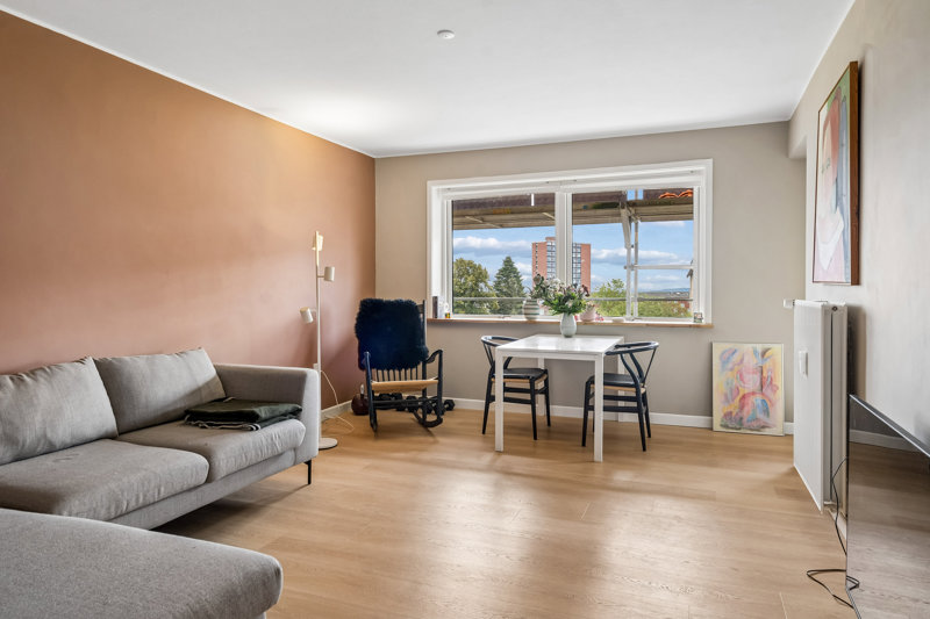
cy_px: 310
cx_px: 465
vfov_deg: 57.2
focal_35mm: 22
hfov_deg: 78.6
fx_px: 568
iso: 800
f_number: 7.1
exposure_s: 1/60
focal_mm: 22
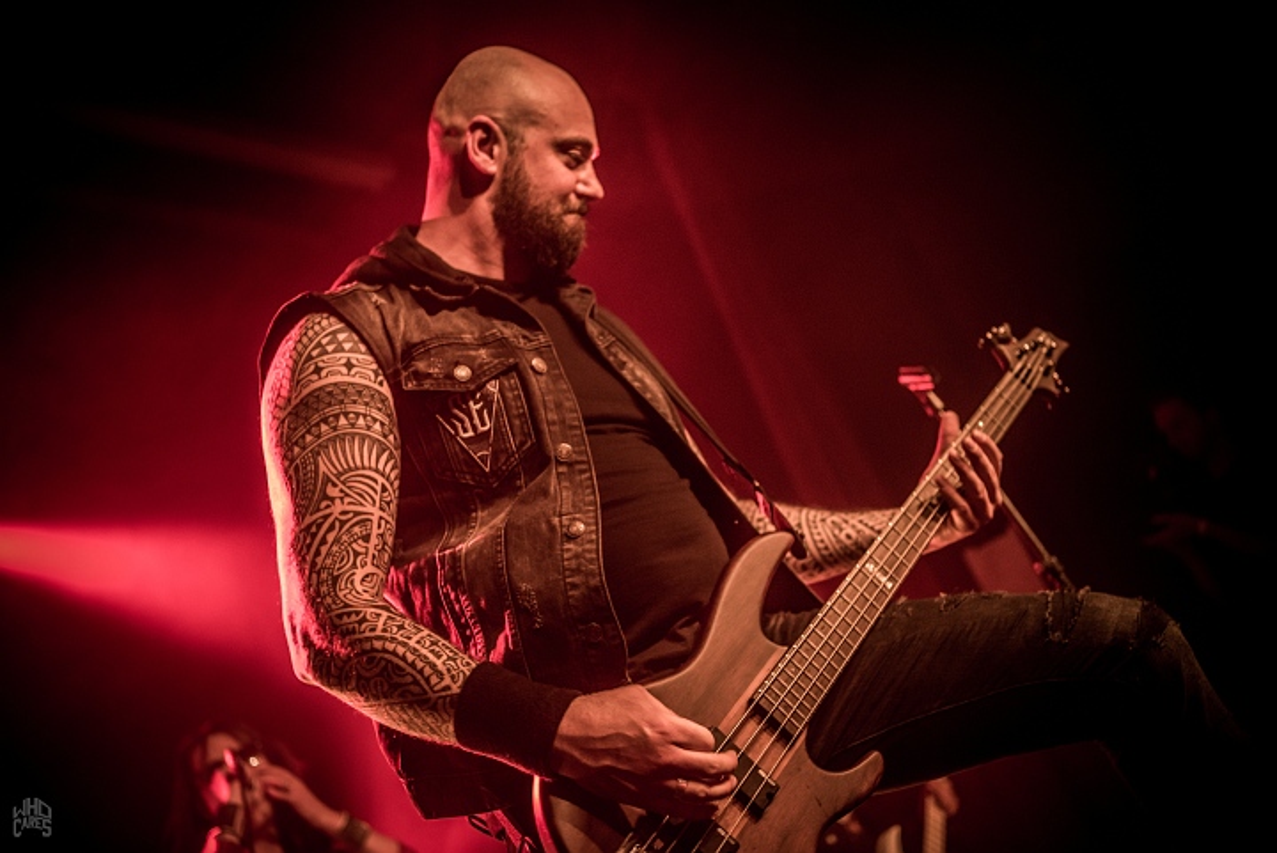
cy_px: 426
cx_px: 638
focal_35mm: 44
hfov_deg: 44.5
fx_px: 1562
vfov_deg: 30.6
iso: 2500
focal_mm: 44
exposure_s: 1/80
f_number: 2.8
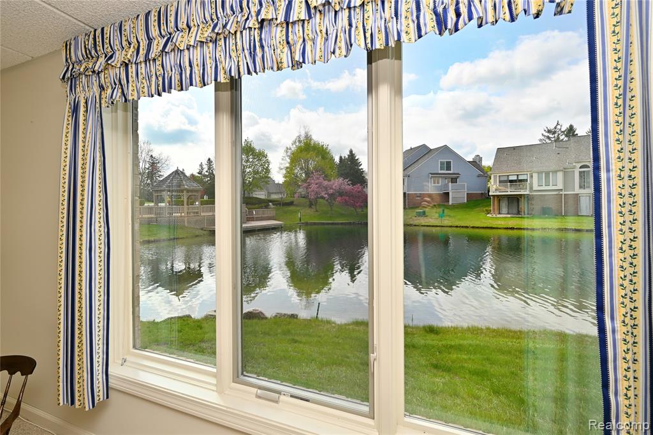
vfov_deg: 81.2
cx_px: 326
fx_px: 254
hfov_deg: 104.3
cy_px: 218
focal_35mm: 14
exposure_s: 1/200
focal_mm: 14
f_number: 9
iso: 100
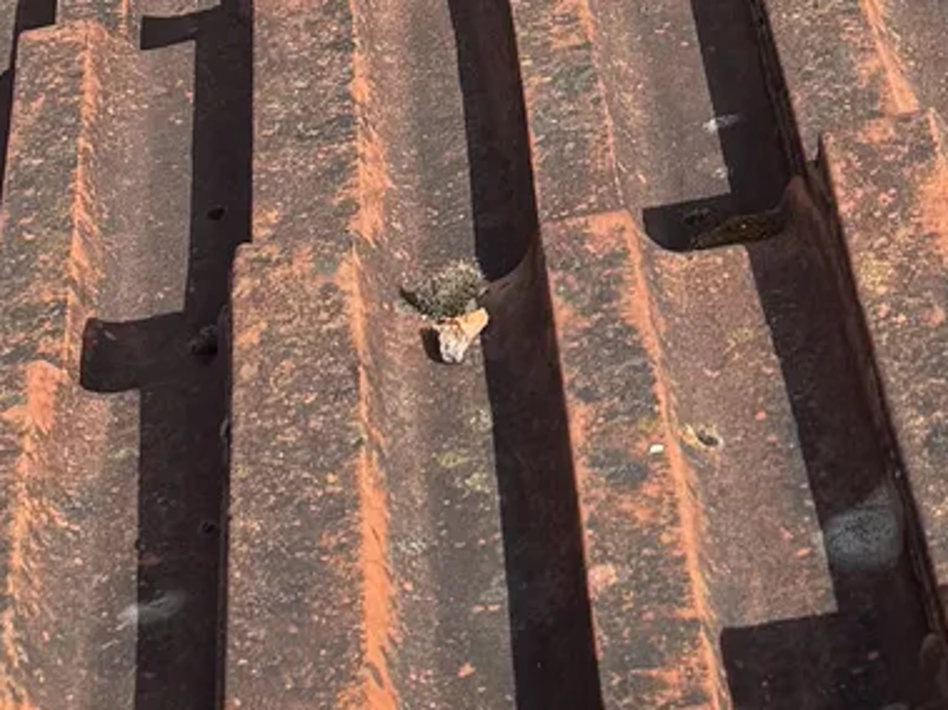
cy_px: -604
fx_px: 2820
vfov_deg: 12.9
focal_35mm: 103
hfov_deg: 18.0
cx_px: 1173
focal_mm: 5.96
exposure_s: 1/3413
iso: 50
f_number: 1.6
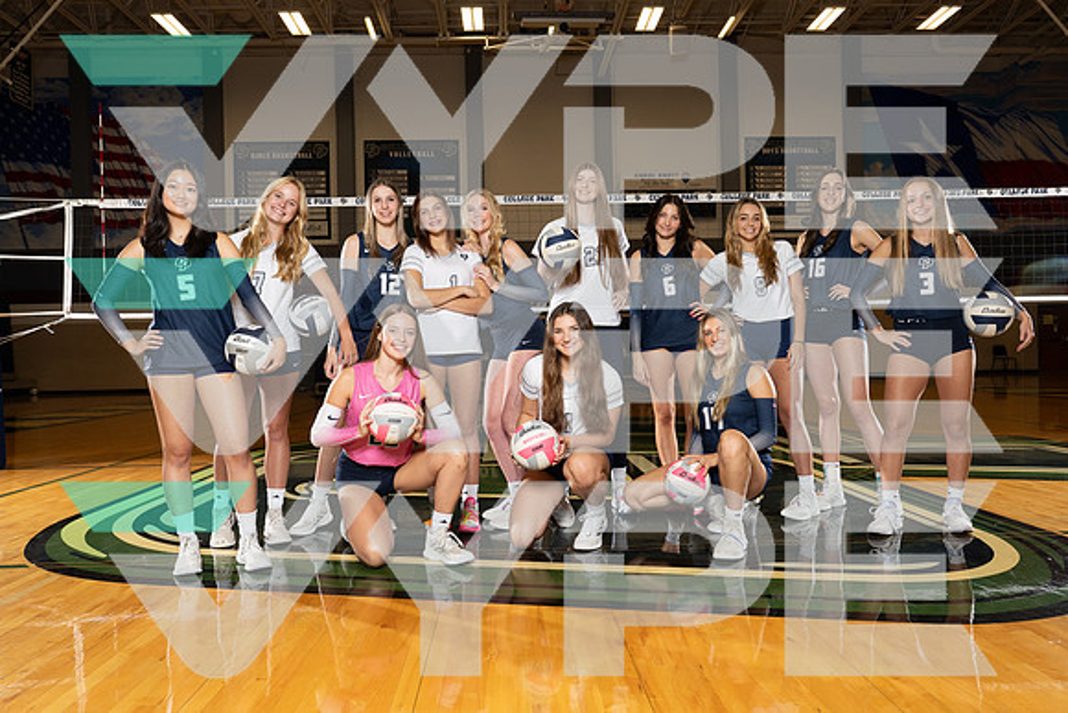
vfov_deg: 51.3
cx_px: 534
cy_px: 356
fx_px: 742
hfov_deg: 71.5
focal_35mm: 25
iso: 1250
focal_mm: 25
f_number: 8
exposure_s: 1/250
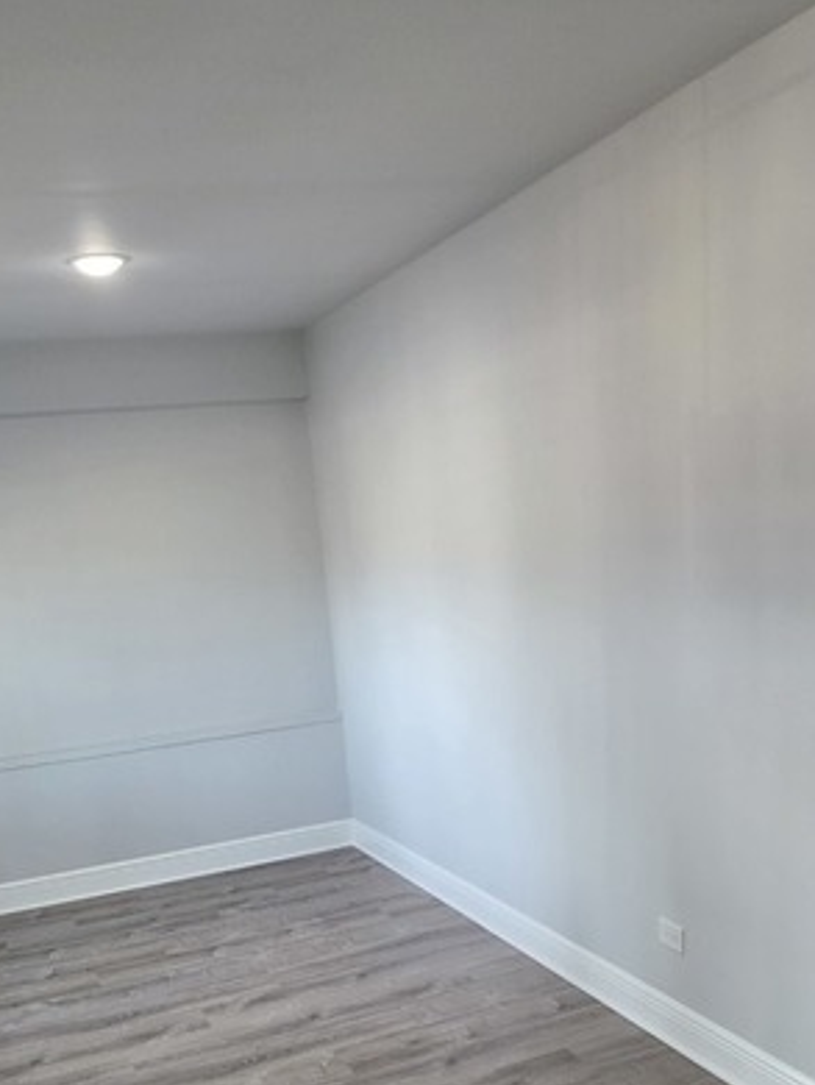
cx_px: 437
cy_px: 918
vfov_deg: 47.5
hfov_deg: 39.7
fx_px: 1129
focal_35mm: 36
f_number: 1.9
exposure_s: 1/120
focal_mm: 2.2
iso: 250
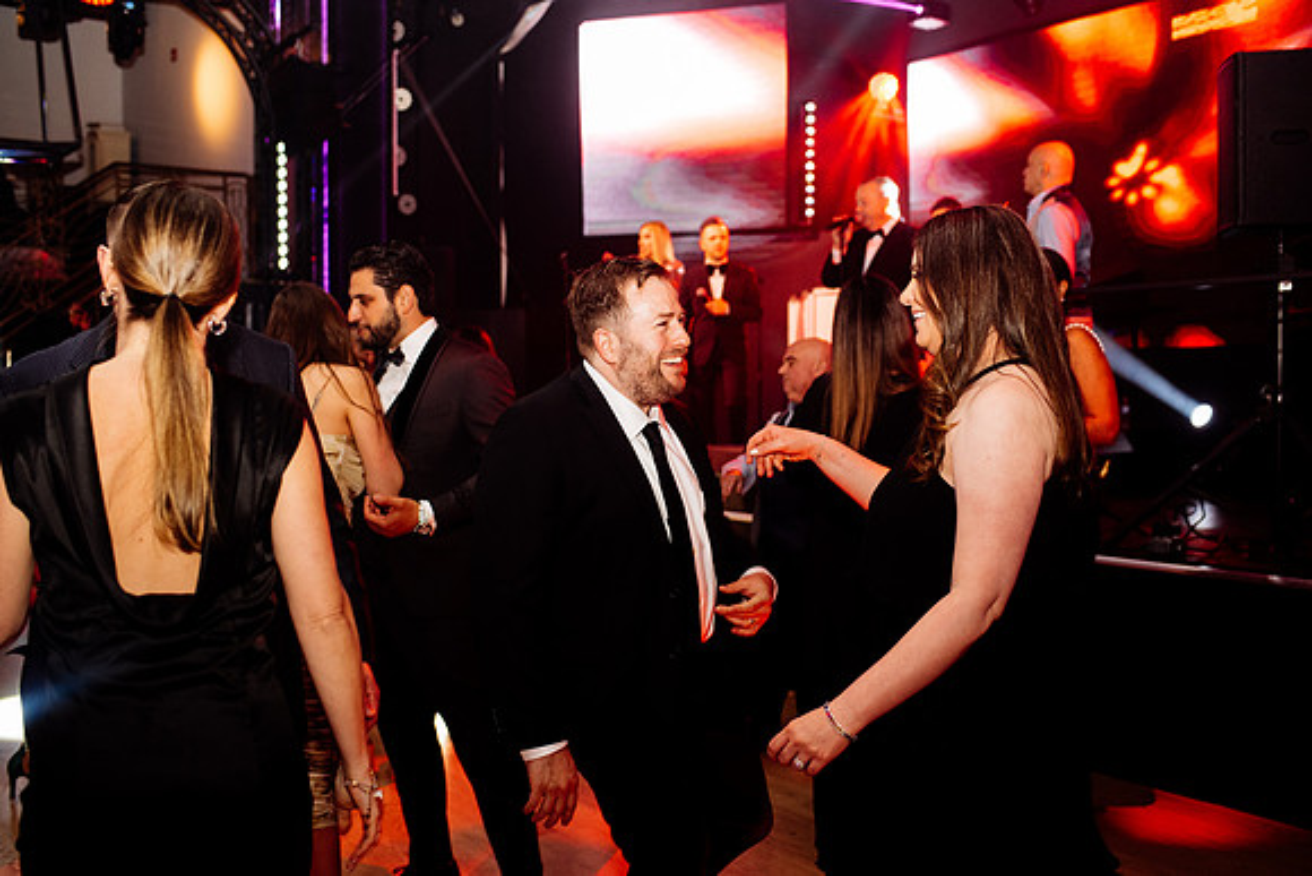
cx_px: 656
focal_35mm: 35
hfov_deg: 54.4
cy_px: 438
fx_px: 1276
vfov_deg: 37.9
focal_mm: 35
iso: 2000
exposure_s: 1/200
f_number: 2.8
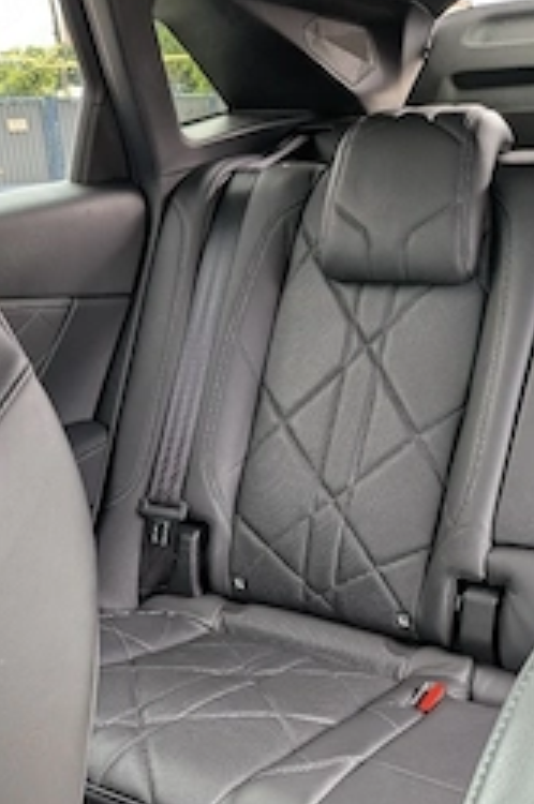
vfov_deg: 46.9
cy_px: 592
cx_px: 261
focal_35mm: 40
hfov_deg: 33.3
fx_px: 892
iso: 92
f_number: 1.7
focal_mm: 4.53
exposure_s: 1/175
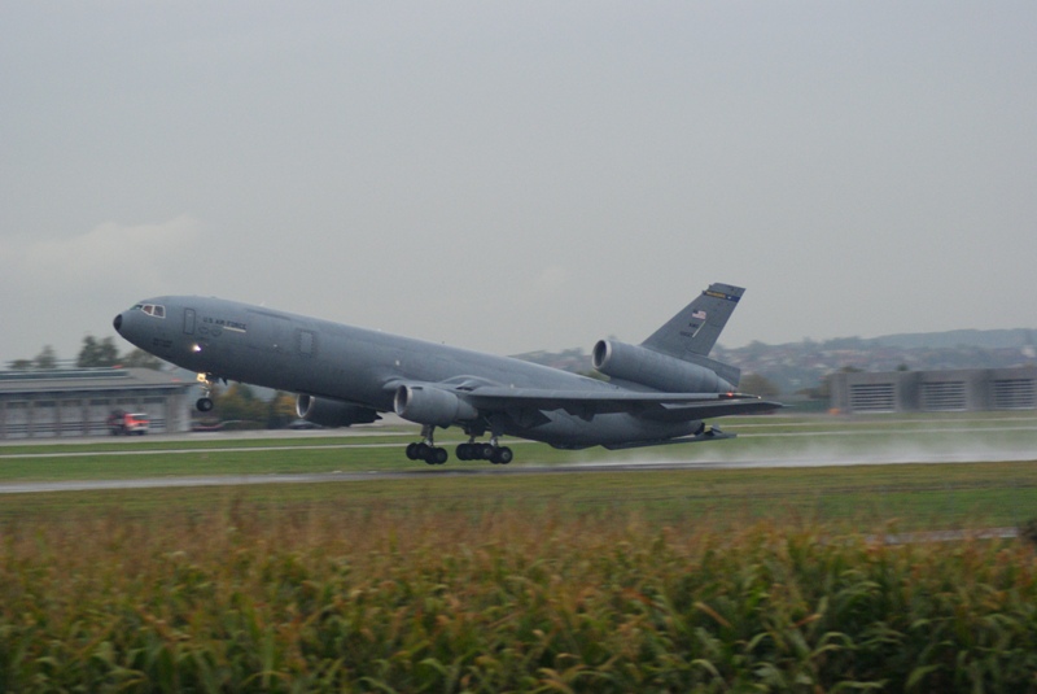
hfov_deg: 12.4
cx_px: 518
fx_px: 4757
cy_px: 347
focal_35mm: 165
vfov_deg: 8.3
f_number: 5
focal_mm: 110
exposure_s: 1/100
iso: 800
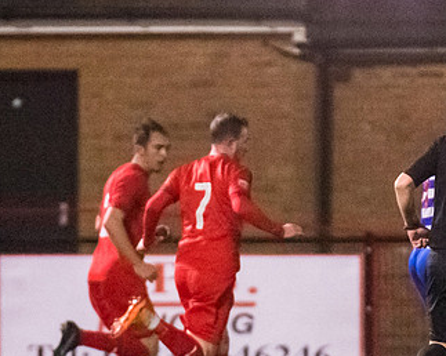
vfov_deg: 1.3
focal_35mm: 1221
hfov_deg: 1.6
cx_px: 321
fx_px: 16107
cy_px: 318
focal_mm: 300
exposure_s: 1/1250
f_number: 2.8
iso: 8000
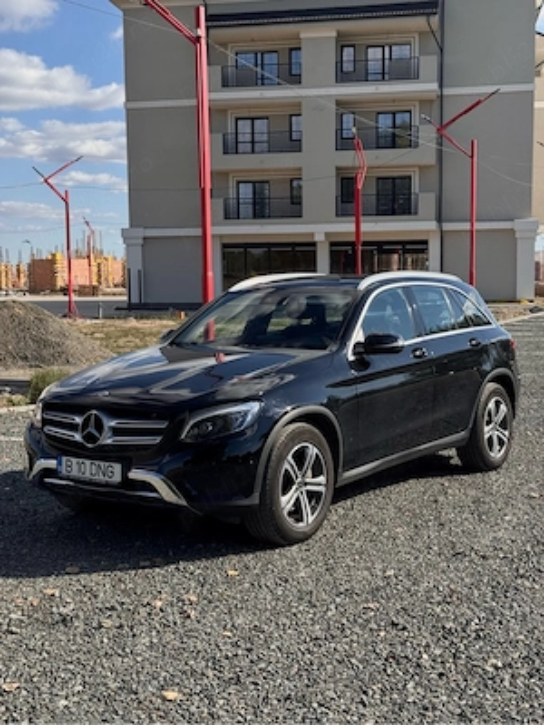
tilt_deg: -4.6
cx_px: 272
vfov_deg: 39.7
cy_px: 362
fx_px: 1006
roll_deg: +0.4
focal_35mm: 48
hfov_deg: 30.3
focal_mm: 6.76
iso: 64
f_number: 1.78
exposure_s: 1/2513
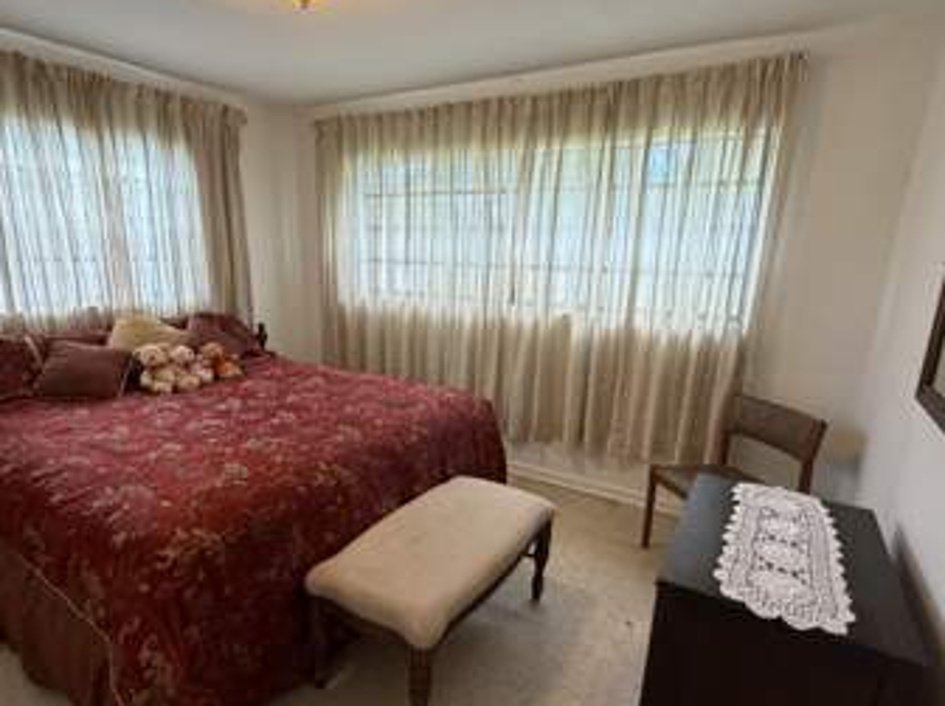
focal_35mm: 20
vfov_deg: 65.7
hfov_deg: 81.6
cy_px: 384
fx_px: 545
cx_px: 428
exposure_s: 1/60
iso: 320
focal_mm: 2.22
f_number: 2.2
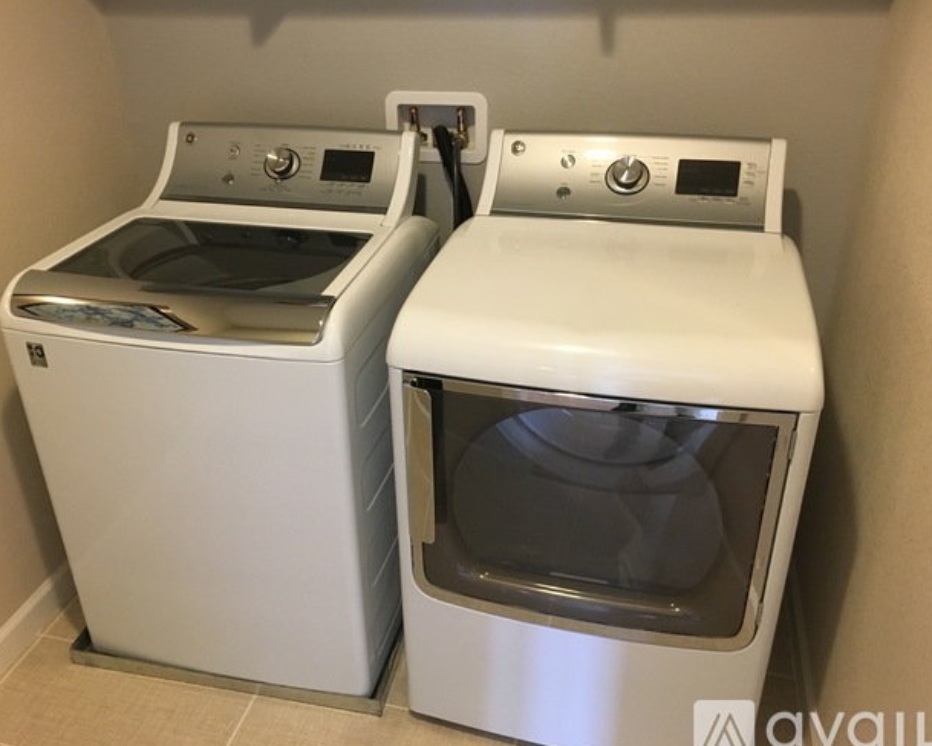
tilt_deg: -28.5
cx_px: 431
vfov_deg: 47.1
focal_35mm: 31
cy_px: 378
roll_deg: +2.8
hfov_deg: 57.1
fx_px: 855
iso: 200
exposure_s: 1/33
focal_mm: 4.15
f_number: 2.2
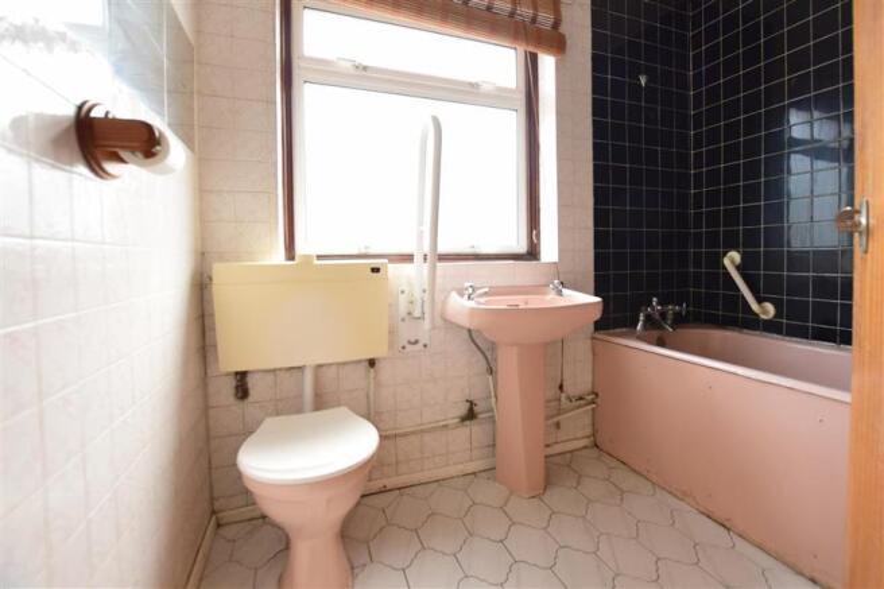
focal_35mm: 15
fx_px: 368
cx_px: 442
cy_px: 294
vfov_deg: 77.3
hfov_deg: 100.4
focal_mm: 10
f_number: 5.6
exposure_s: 1/80
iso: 320
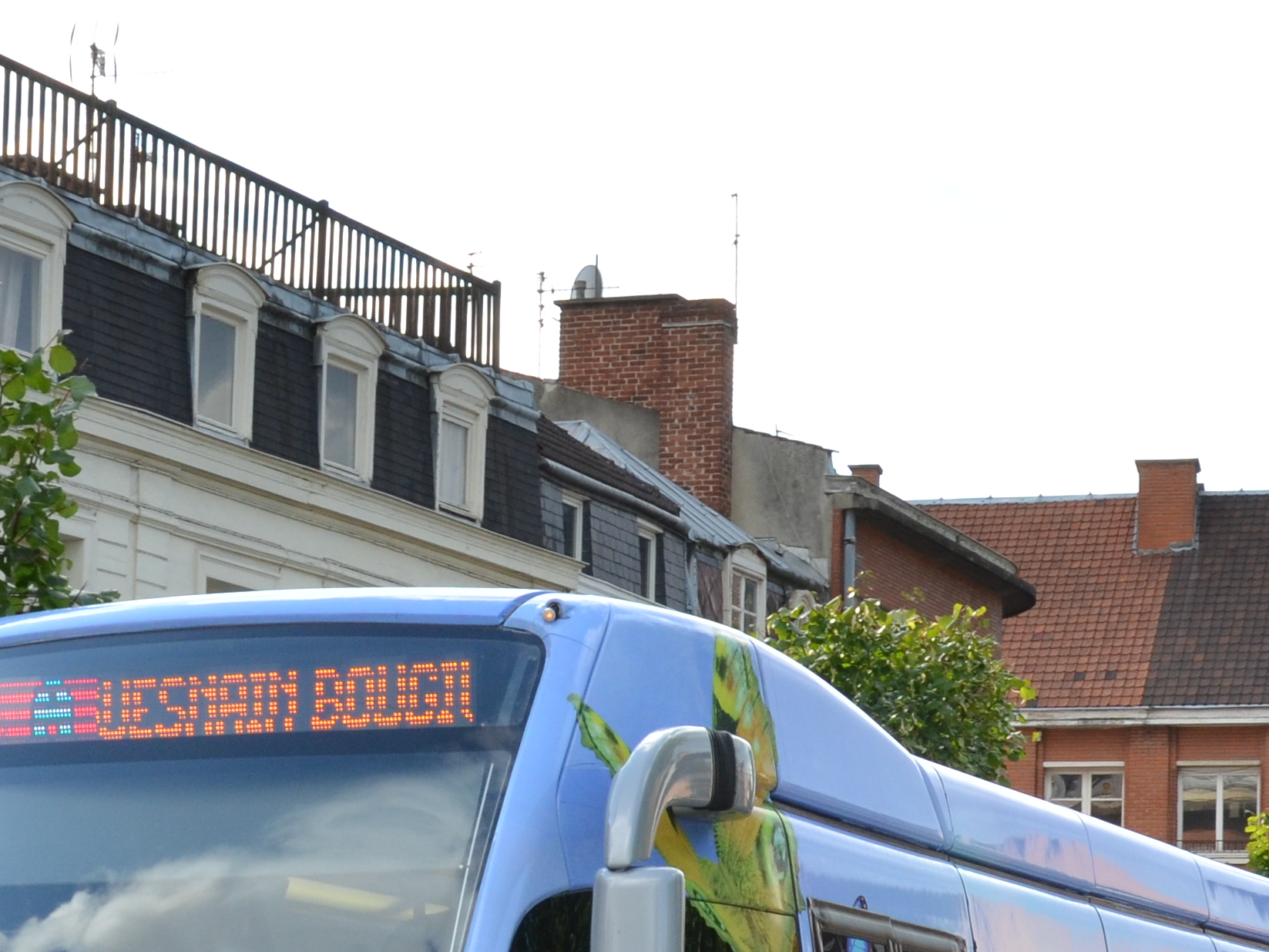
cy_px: 858
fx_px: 4106
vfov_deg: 13.1
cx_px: 391
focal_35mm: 112
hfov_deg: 17.5
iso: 400
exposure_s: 1/320
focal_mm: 26
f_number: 9
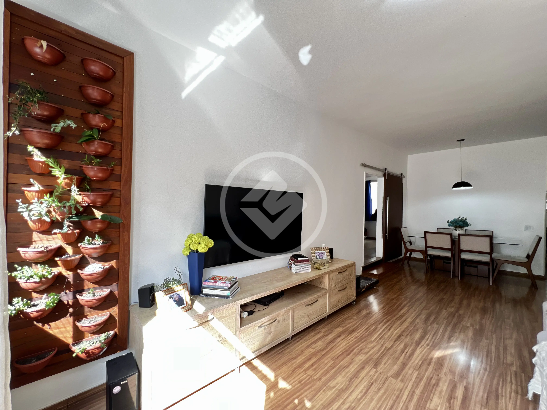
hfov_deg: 106.2
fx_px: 205
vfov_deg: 89.9
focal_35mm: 13
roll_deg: +0.3
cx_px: 274
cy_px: 205
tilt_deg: +1.7
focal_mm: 1.57
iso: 200
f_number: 1.8
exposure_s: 1/120
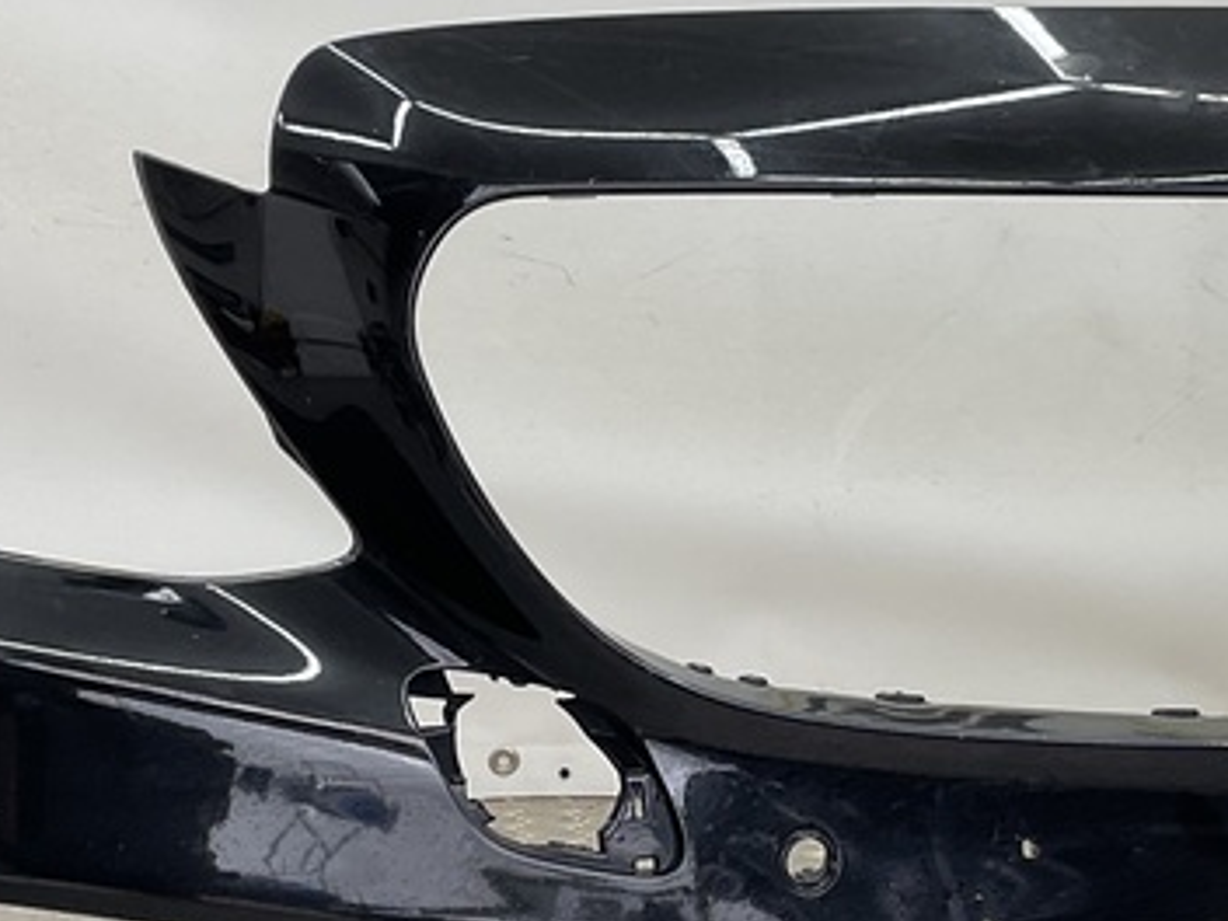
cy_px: 523
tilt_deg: -9.2
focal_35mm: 83
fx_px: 2944
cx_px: 645
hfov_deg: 23.6
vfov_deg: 17.8
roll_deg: -0.4
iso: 25
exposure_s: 1/120
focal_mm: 3
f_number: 1.8
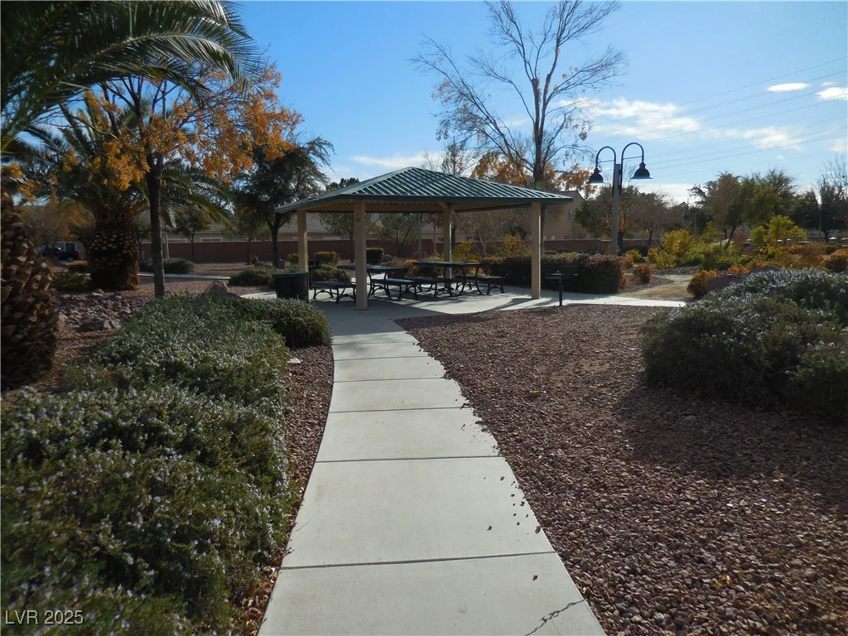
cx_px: 424
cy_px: 318
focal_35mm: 25
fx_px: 612
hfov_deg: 69.4
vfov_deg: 54.9
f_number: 6.6
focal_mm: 4.5
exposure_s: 1/800
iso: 125
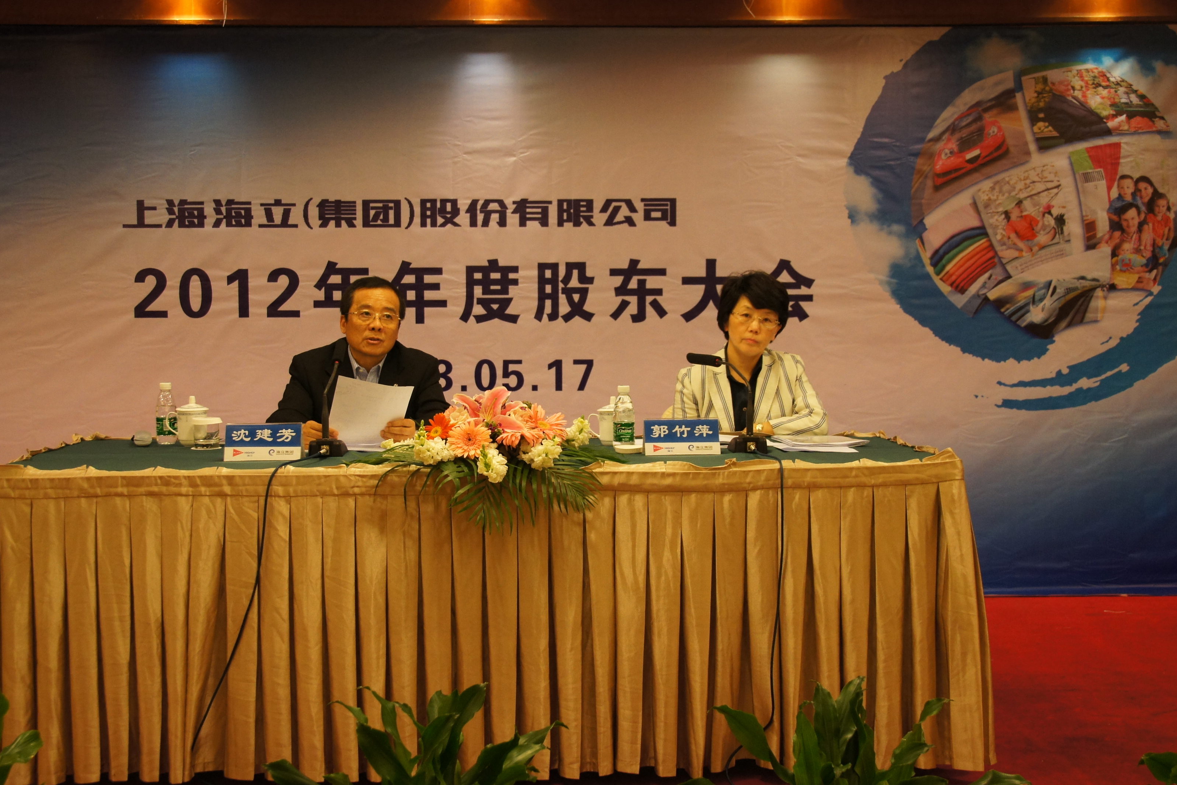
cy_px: 435
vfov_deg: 28.6
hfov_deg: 41.9
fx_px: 1537
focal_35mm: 47
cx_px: 558
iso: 1250
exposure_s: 1/160
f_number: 4
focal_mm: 28
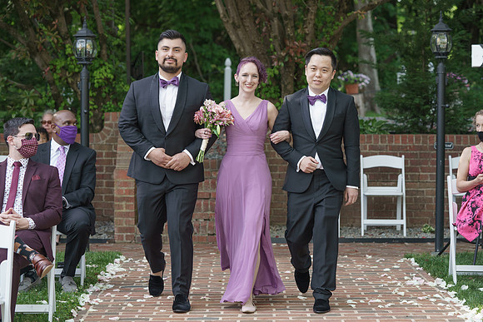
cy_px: 167
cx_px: 247
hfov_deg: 20.5
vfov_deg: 13.8
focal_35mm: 100
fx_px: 1336
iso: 50
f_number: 4
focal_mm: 95
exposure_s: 1/200
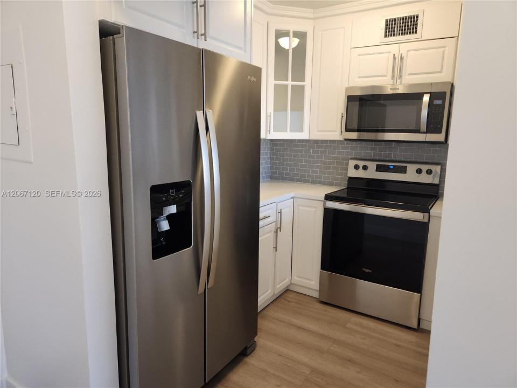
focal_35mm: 23
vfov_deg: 58.9
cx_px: 258
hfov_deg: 73.9
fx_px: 344
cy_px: 194
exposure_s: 1/120
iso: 200
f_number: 1.8
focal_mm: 5.4
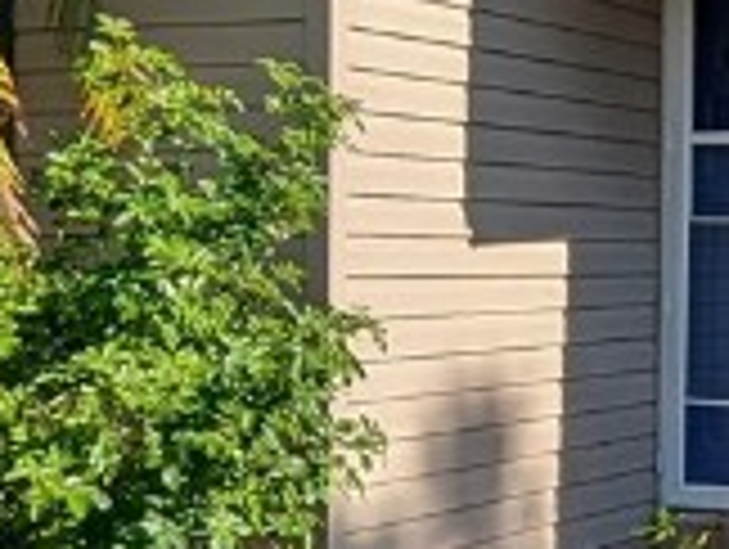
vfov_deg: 14.7
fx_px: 2130
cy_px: 220
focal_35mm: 101
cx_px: 950
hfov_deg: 18.1
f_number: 2.2
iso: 43
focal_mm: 2.35
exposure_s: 1/1387
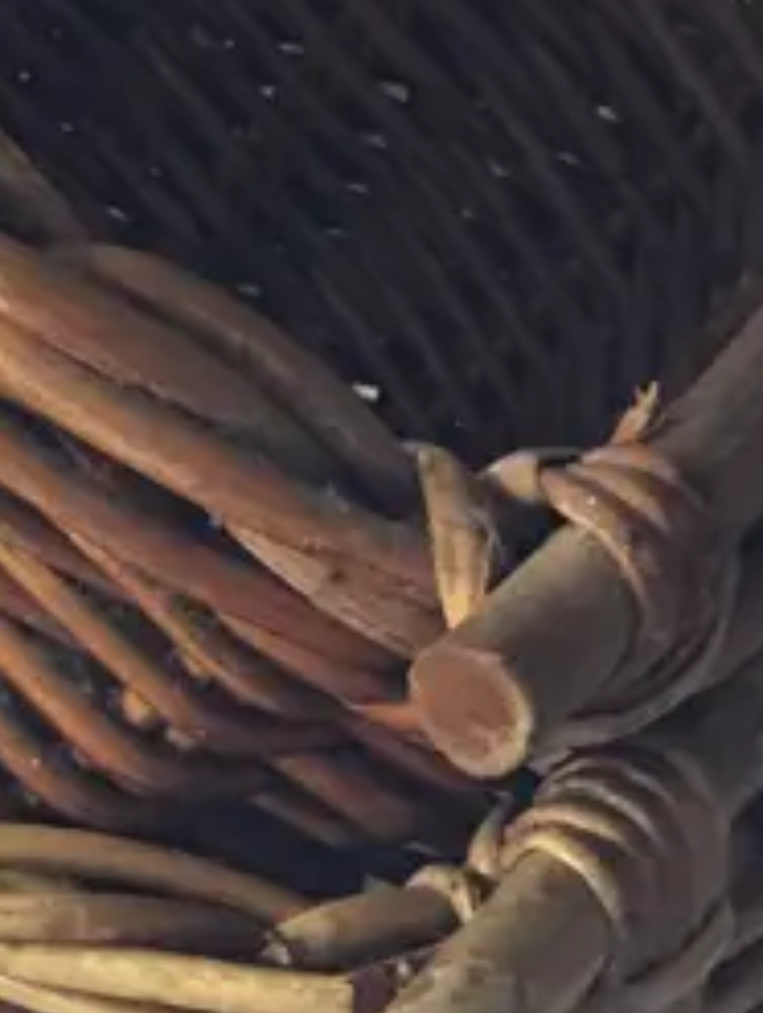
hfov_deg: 12.0
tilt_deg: -21.6
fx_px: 3518
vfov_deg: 16.2
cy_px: 103
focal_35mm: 120
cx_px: -254
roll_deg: -0.3
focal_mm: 4.15
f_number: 2.2
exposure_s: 1/10
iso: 100
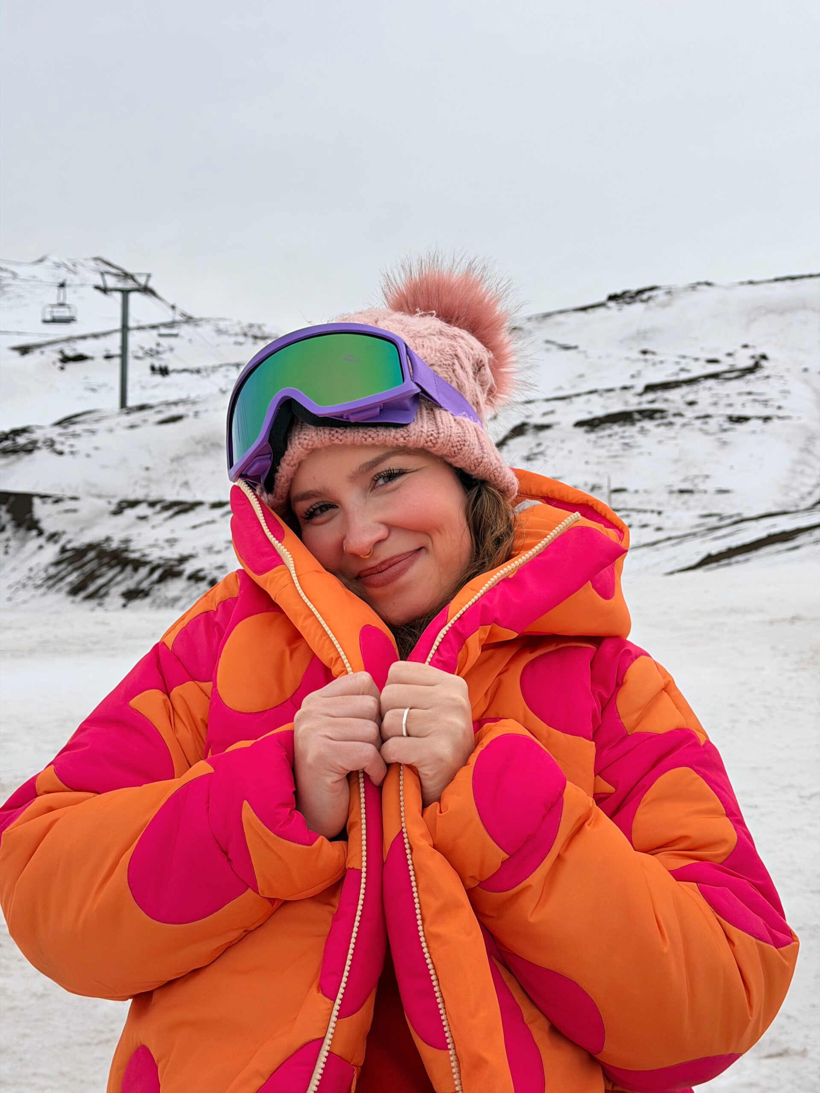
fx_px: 1516
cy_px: 546
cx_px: 410
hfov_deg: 30.3
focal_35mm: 48
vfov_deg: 39.7
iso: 64
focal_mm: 6.76
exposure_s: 1/2667
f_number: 1.78
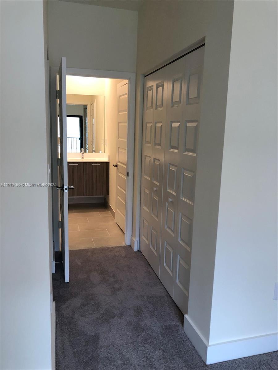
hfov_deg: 49.7
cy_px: 185
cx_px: 139
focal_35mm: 28
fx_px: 300
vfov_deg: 63.4
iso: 32
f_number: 1.8
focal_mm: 4
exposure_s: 1/30
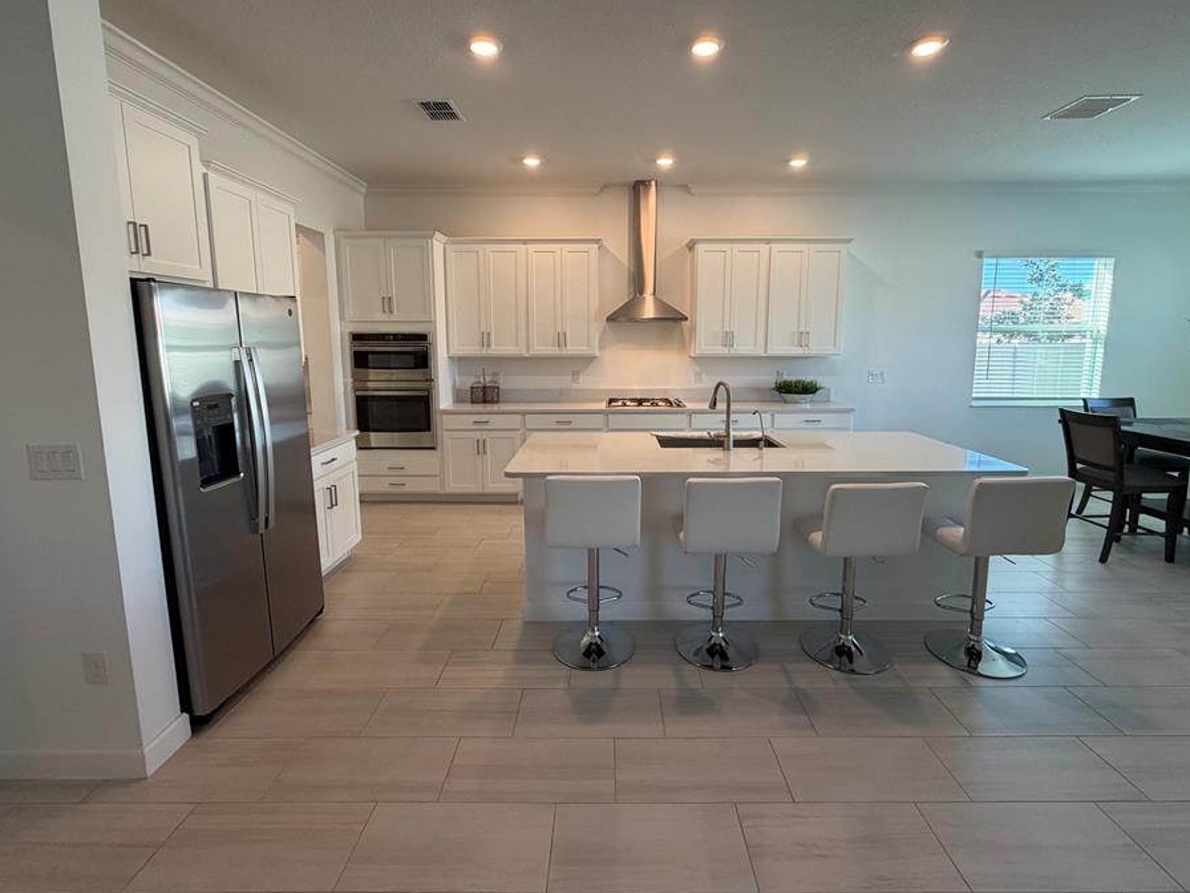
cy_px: 407
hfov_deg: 94.5
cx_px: 612
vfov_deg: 77.9
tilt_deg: -7.8
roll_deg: +0.3
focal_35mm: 16
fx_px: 550
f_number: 2.2
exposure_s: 1/120
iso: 160
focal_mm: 2.22
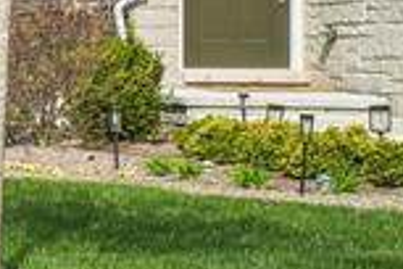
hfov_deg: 10.5
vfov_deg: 12.4
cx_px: -893
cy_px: 50
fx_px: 1235
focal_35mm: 110
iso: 100
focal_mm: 11
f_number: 8
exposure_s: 1/500
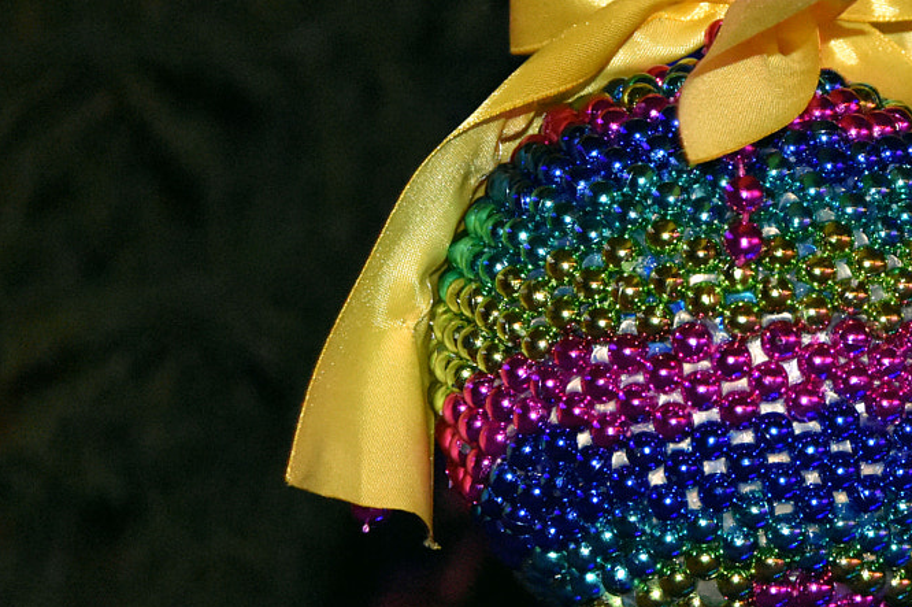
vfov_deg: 5.8
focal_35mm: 238
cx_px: 730
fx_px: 6025
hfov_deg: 8.6
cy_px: 138
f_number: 5.3
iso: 6400
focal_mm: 66
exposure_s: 1/60
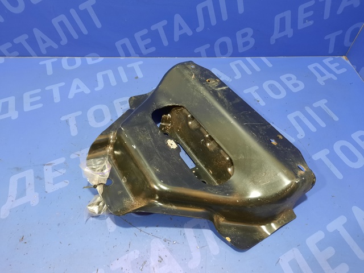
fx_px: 263
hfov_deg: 69.4
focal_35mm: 25
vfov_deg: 54.9
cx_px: 182
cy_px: 136
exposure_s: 1/25
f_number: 2
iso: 400
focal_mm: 4.6
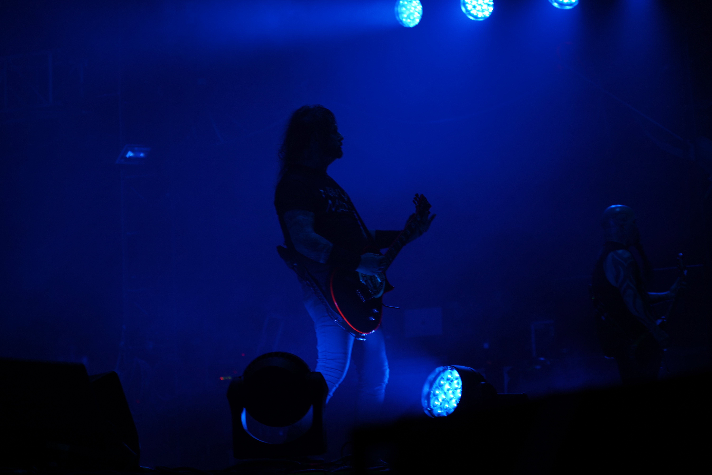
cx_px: 356
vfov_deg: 13.0
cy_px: 238
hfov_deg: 19.5
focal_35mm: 105
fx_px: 2077
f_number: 4
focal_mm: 105
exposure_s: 1/125
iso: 125
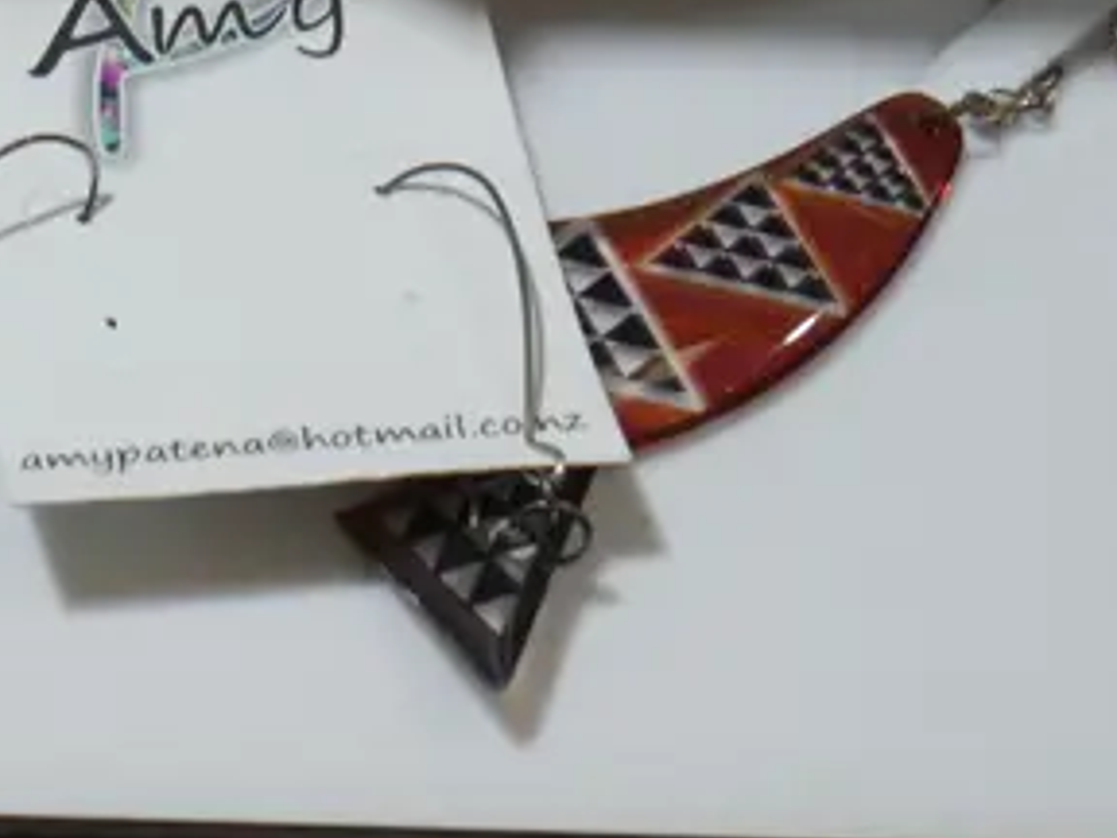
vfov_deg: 8.3
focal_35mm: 178
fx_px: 5744
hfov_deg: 10.7
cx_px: -504
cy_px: -10
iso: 200
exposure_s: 1/60
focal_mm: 25
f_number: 5.3
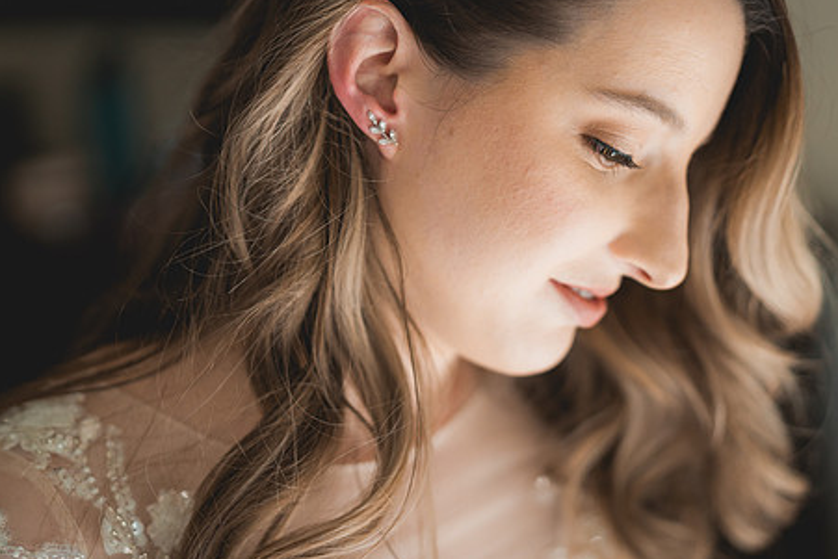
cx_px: 442
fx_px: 1537
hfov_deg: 30.5
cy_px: 231
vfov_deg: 20.6
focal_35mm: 66
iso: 400
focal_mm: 50
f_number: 1.4
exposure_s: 1/2000
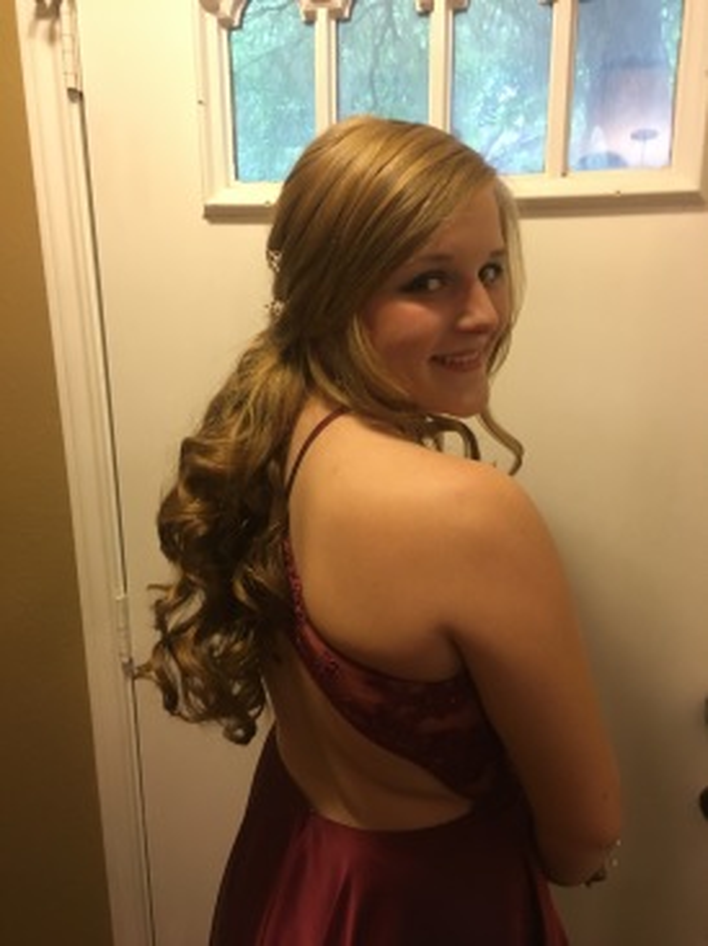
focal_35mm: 29
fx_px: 792
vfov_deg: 61.7
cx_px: 354
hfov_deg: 48.2
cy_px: 473
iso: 200
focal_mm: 4.15
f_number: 2.2
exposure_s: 1/24
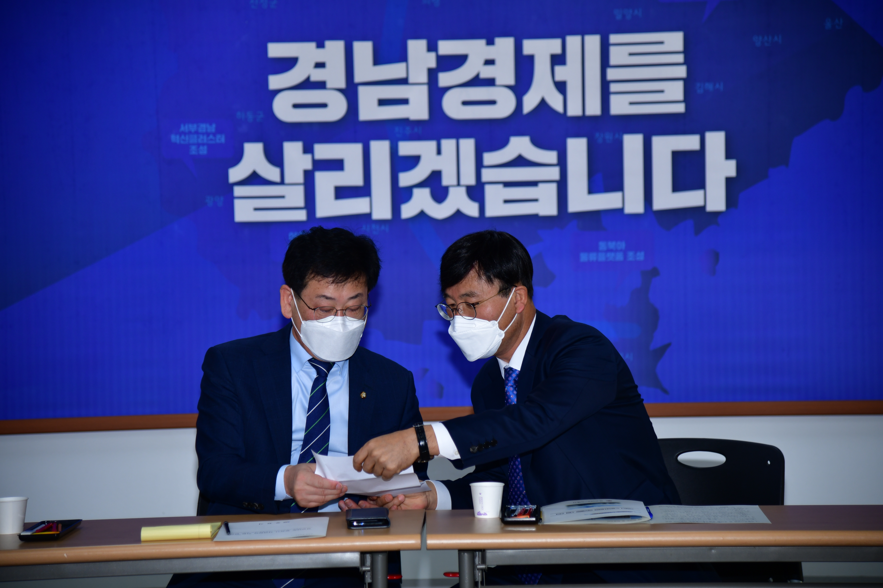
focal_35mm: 98
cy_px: 294
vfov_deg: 14.0
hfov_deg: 20.8
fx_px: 2404
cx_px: 442
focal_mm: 98
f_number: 4
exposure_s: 1/250
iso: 400
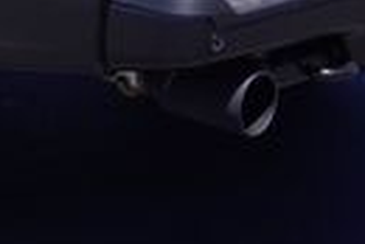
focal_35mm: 155
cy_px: -168
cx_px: -143
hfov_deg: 12.7
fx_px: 1578
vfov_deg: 8.6
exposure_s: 1/125
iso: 100
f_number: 9
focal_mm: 21
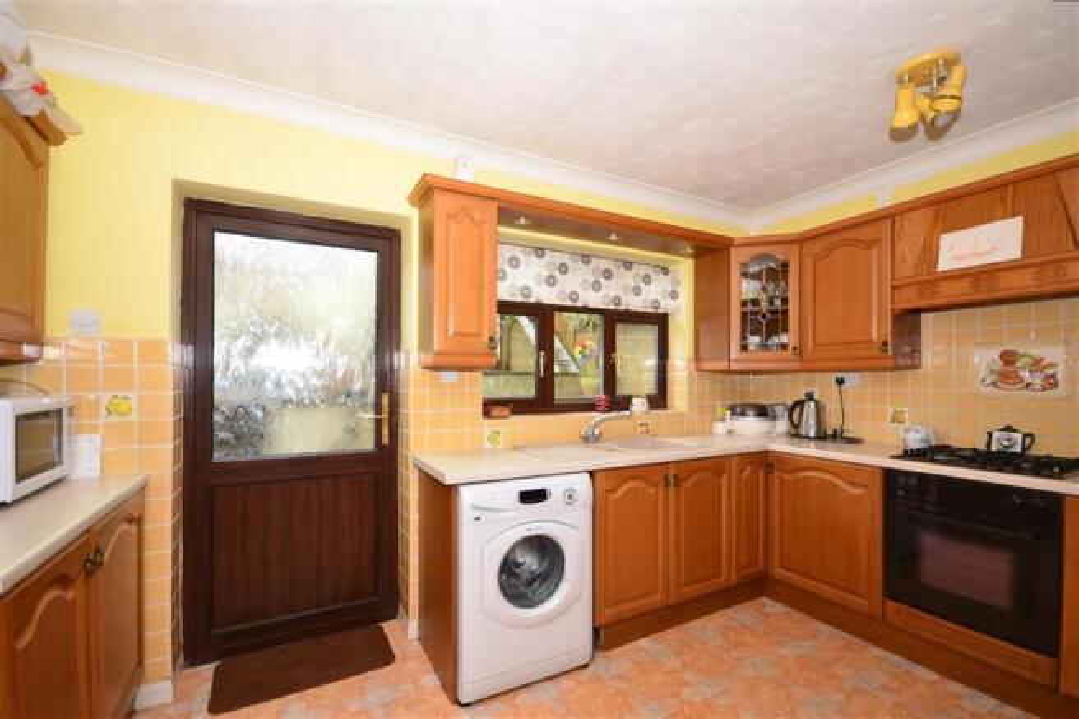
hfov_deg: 100.4
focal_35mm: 15
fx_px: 449
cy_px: 360
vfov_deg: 77.3
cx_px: 540
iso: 400
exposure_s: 1/60
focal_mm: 10
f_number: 5.6
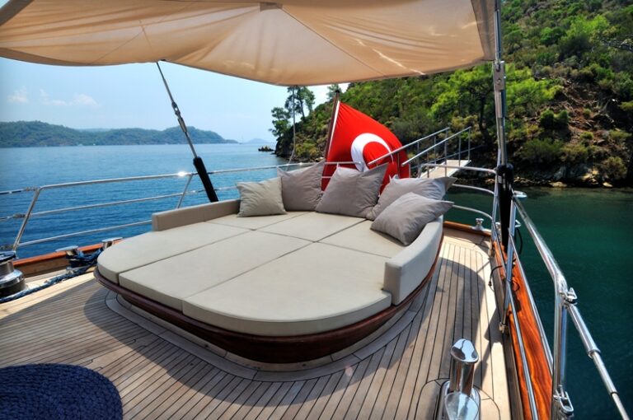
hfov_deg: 85.5
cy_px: 210
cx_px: 316
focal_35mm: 20
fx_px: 342
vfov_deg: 63.1
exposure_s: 1/400
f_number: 8
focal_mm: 13
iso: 200
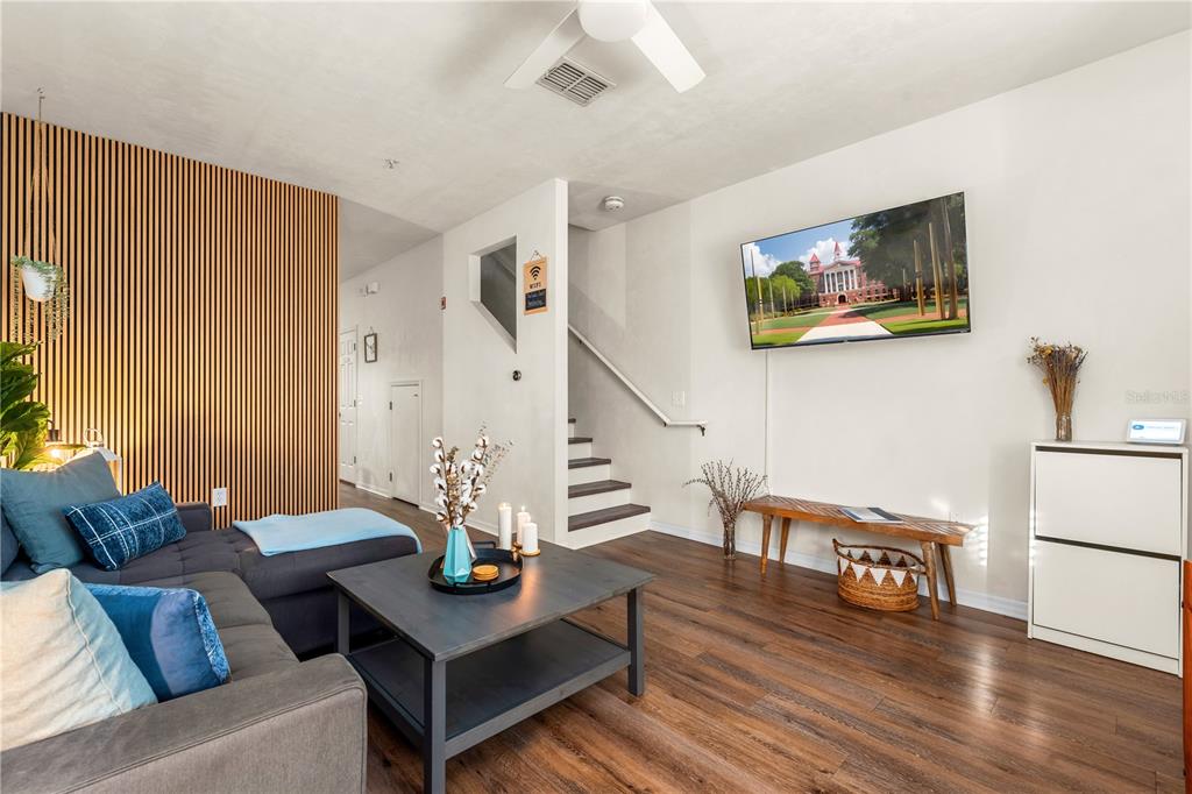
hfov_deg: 98.6
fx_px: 513
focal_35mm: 16
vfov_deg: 75.5
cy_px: 397
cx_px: 596
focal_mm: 15.5
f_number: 10
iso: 400
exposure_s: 4
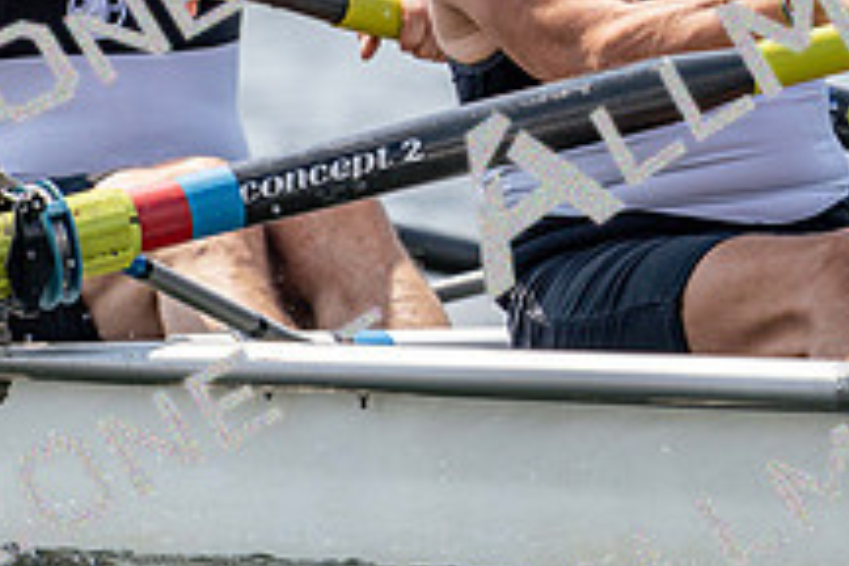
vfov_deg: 1.3
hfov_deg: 2.0
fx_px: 24030
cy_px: -73
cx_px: 130
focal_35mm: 1019
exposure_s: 1/1600
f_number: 6.3
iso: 250
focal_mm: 379
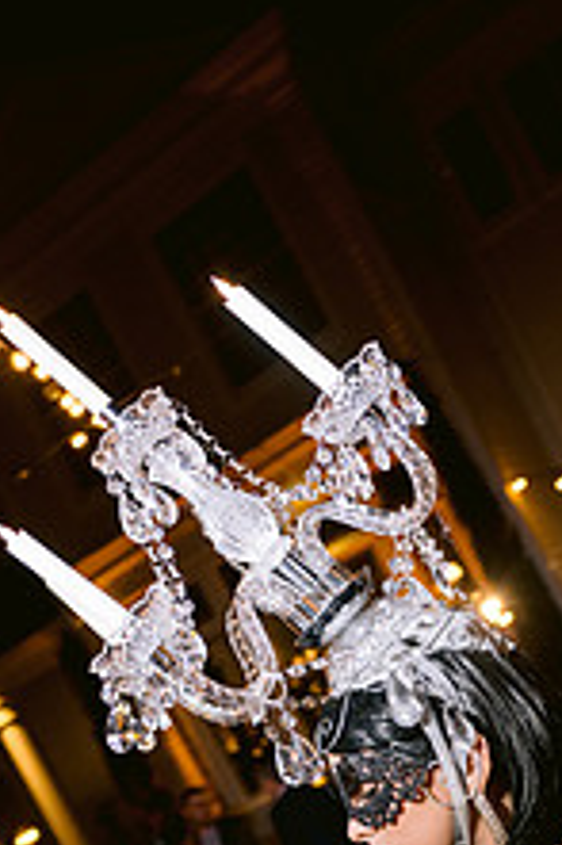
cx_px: 447
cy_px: 757
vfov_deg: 33.3
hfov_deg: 23.4
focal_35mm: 57
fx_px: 1337
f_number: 3.2
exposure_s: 1/100
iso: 1250
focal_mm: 28
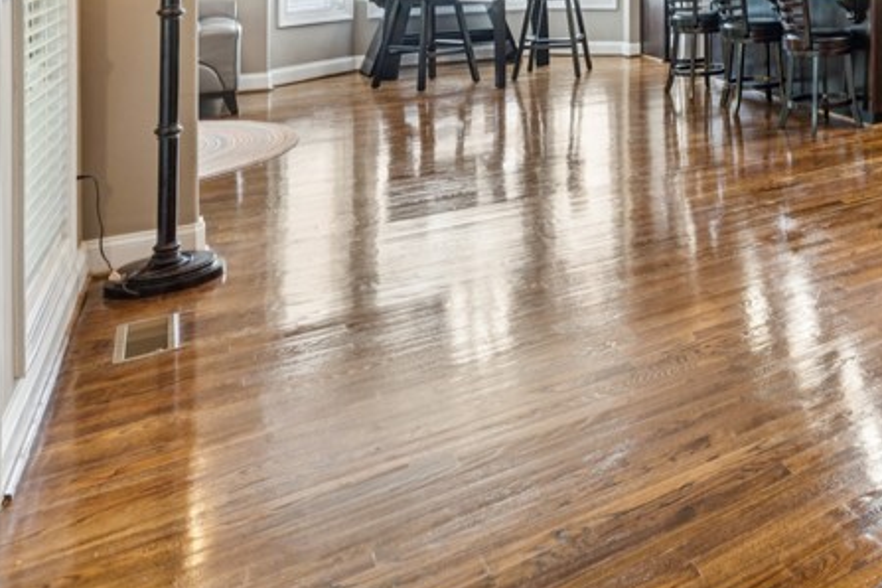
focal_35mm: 34
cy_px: -99
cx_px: 1022
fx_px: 833
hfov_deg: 41.3
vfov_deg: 32.7
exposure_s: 1/1.67
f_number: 13
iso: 400
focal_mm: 14
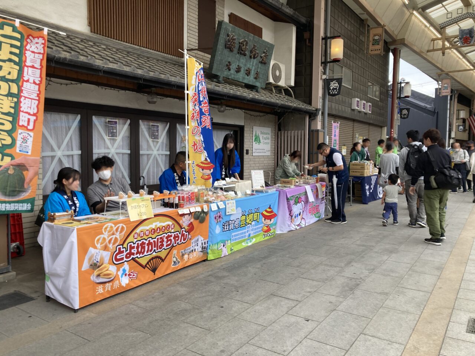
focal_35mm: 28
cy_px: 178
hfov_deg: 63.4
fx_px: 384
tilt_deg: -3.8
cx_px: 238
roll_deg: +1.5
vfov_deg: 49.7
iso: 32
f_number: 1.8
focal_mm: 3.99
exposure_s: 1/120
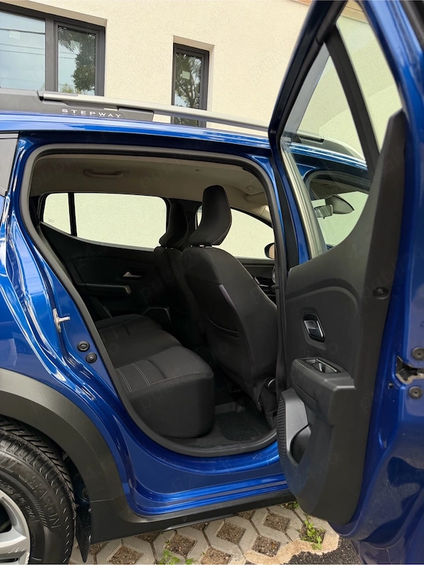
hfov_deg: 56.8
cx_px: 212
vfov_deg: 71.6
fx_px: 392
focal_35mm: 24
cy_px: 282
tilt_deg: -6.3
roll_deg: -3.3
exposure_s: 1/60
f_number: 1.78
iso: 200
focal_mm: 6.76
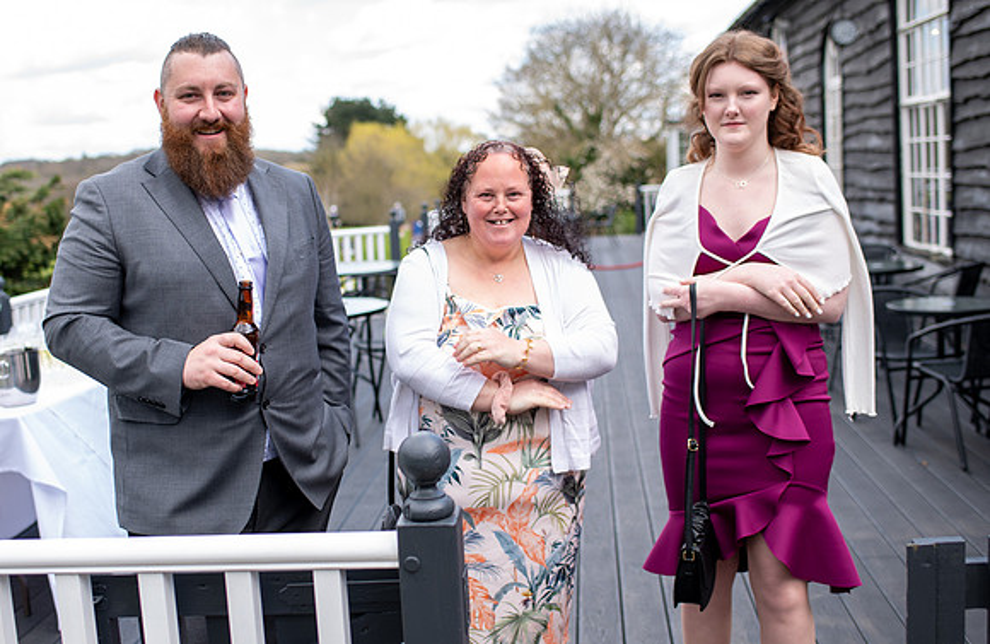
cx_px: 461
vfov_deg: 30.0
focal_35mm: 44
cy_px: 317
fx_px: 1202
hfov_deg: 44.7
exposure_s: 1/400
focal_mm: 35
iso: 100
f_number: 2.5
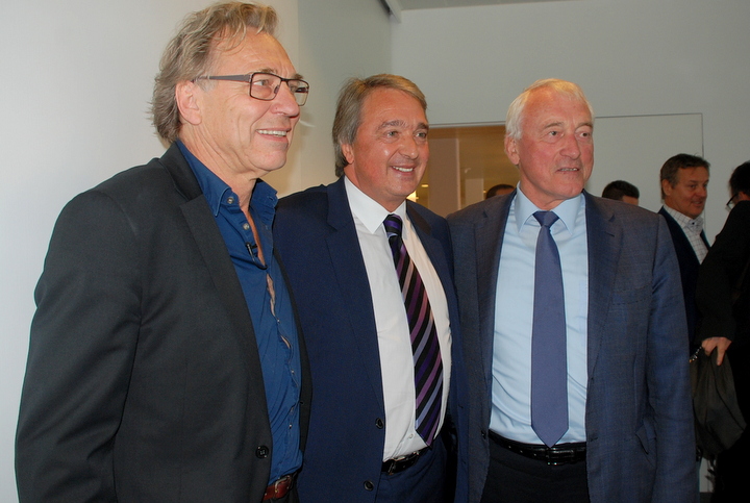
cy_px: 252
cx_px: 375
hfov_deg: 61.8
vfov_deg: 43.8
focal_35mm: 30
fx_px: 626
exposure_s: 1/60
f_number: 3.8
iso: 320
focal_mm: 20
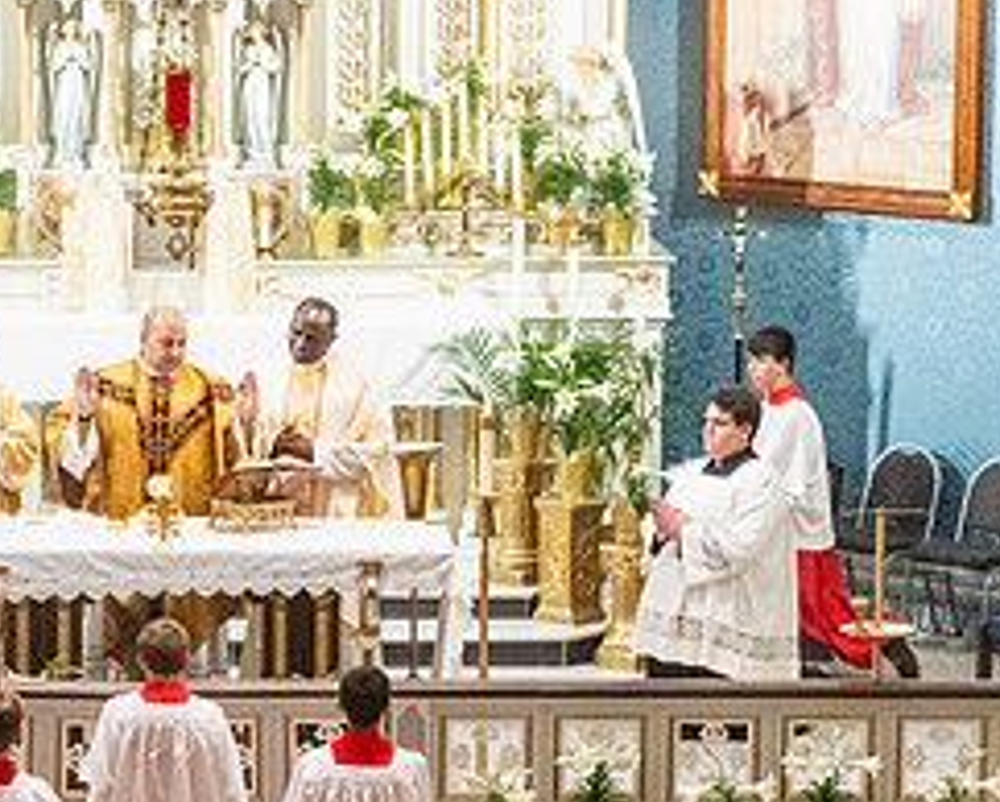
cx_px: 336
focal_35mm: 171
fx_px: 5065
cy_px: 769
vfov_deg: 9.0
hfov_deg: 11.3
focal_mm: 70
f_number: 10
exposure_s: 1/60
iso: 5000
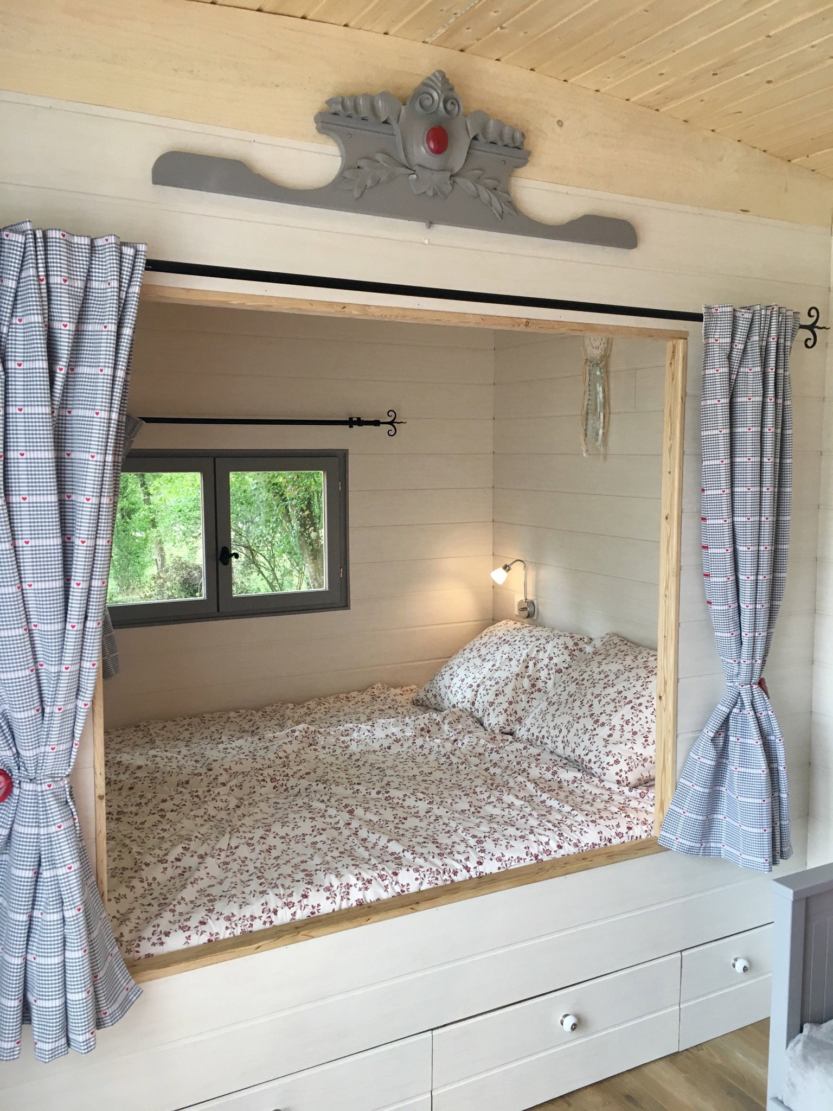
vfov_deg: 61.7
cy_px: 556
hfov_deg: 48.2
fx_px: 930
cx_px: 416
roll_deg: -0.5
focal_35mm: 29
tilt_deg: -6.3
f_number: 2.2
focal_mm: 4.15
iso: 50
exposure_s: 1/33
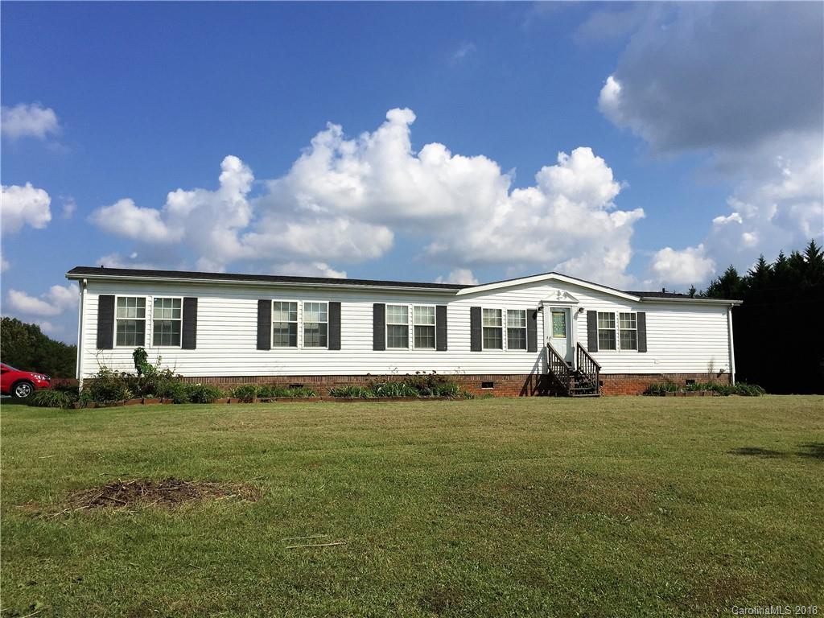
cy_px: 309
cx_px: 412
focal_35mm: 29
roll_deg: -0.3
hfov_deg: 61.7
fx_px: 690
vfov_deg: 48.2
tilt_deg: +0.4
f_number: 2.2
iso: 32
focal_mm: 4.15
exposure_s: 1/3968
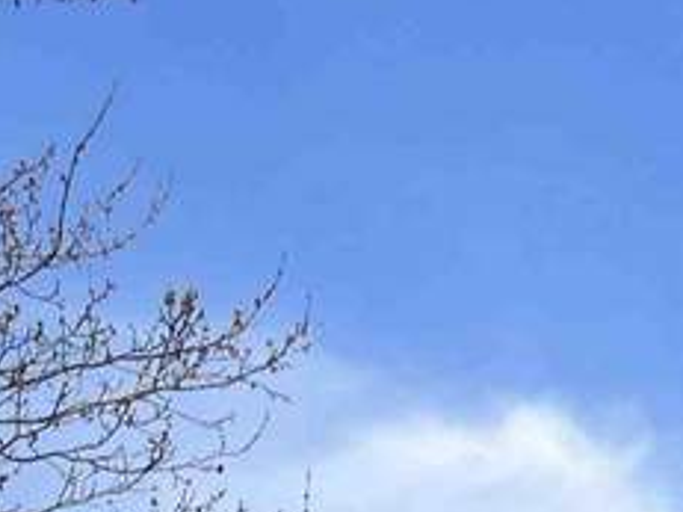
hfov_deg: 13.6
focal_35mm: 144
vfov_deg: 8.9
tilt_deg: -0.5
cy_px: 1388
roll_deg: +1.6
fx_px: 2840
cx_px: 562
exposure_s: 1/4444
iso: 50
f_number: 1.5
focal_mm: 5.7
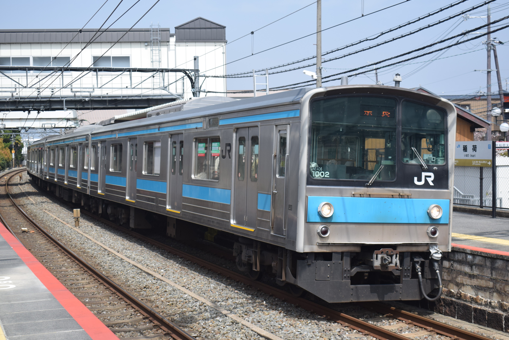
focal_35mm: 52
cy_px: 170
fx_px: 735
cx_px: 254
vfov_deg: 26.0
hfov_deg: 38.2
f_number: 5.6
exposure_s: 1/1600
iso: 400
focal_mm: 34
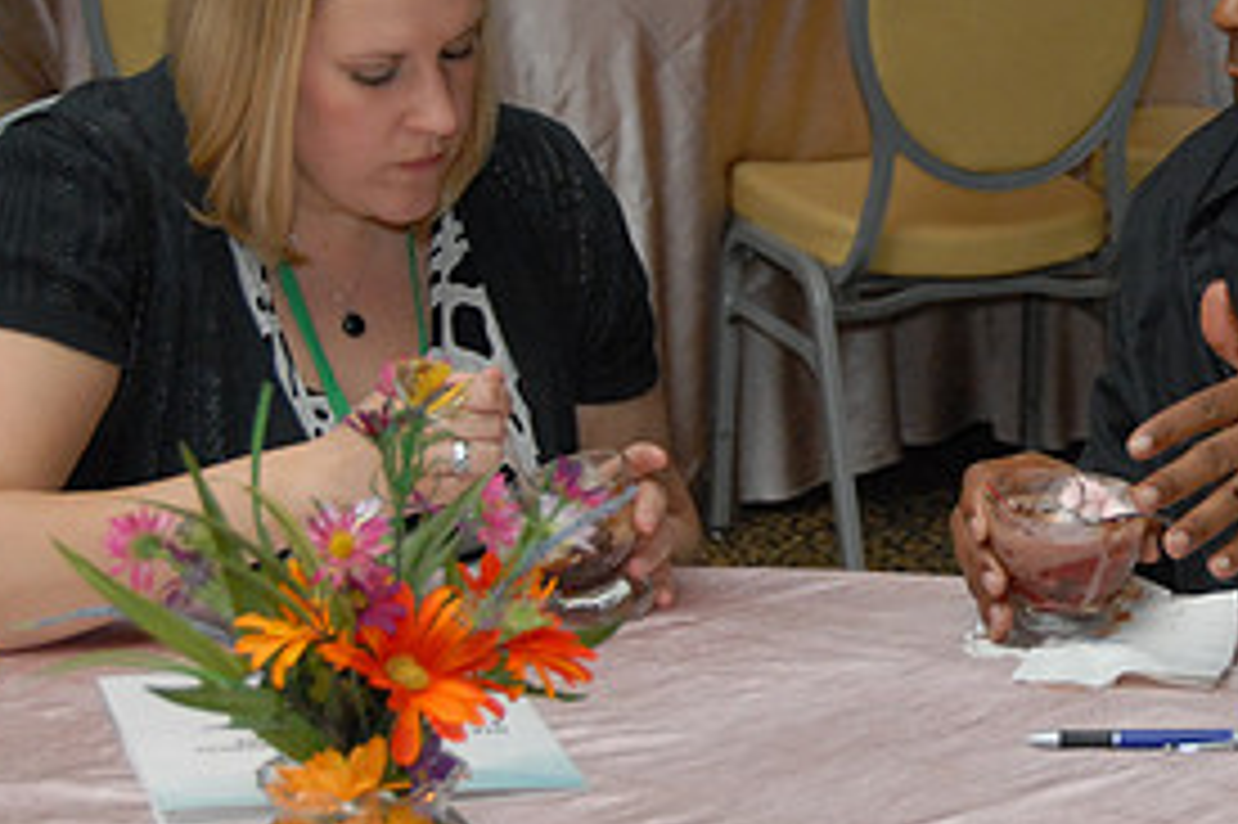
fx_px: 5224
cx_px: 1202
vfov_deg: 9.0
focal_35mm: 152
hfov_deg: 13.4
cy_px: 315
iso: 800
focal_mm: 48
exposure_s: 1/50
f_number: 6.3
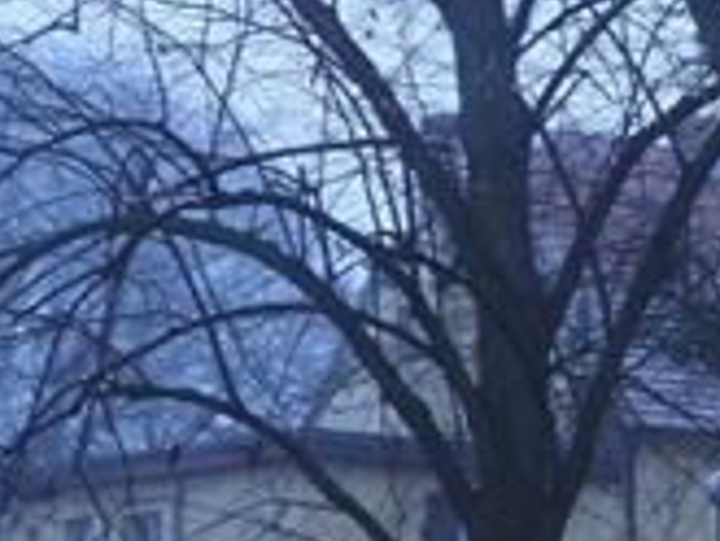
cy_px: 489
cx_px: 1082
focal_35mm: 138
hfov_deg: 13.5
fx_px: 2872
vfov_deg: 10.7
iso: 100
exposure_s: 1/40
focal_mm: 6.8
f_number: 3.2
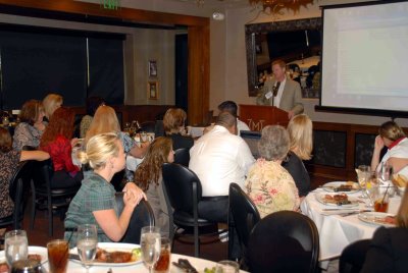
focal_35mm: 42
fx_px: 477
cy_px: 136
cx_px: 204
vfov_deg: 32.0
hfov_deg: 46.3
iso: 250
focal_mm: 28
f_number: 5
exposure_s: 1/60
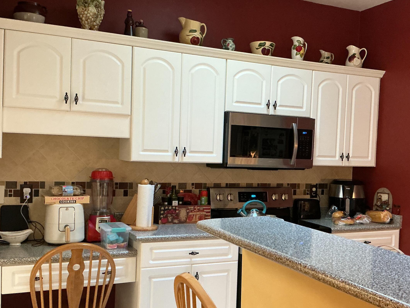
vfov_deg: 35.1
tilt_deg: -4.0
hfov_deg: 45.6
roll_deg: -2.0
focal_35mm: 41
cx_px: 237
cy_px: 174
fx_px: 486
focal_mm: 3
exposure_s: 1/60
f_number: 1.8
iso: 250
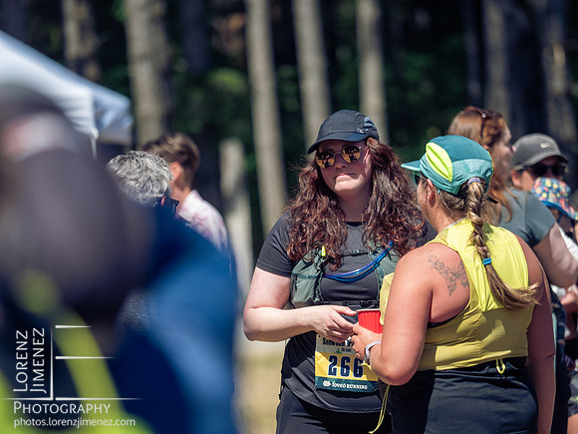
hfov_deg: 6.6
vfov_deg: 5.0
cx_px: 289
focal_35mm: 300
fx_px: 5009
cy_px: 217
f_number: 2.8
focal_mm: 150
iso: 400
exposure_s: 1/3200
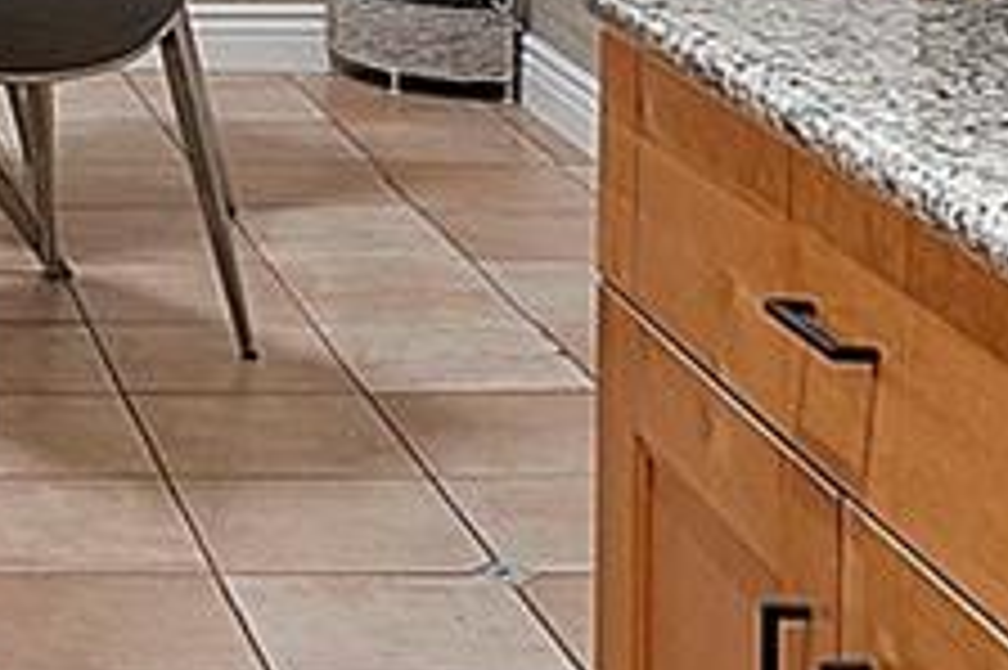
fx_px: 2994
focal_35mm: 107
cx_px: -418
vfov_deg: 11.8
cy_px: -549
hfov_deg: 17.5
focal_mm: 10
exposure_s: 1/10
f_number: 6.3
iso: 250
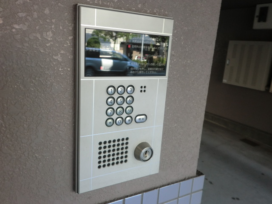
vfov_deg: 45.4
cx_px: 136
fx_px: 244
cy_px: 102
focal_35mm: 31
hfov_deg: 58.4
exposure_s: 1/60
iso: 80
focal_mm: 5.64
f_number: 2.9
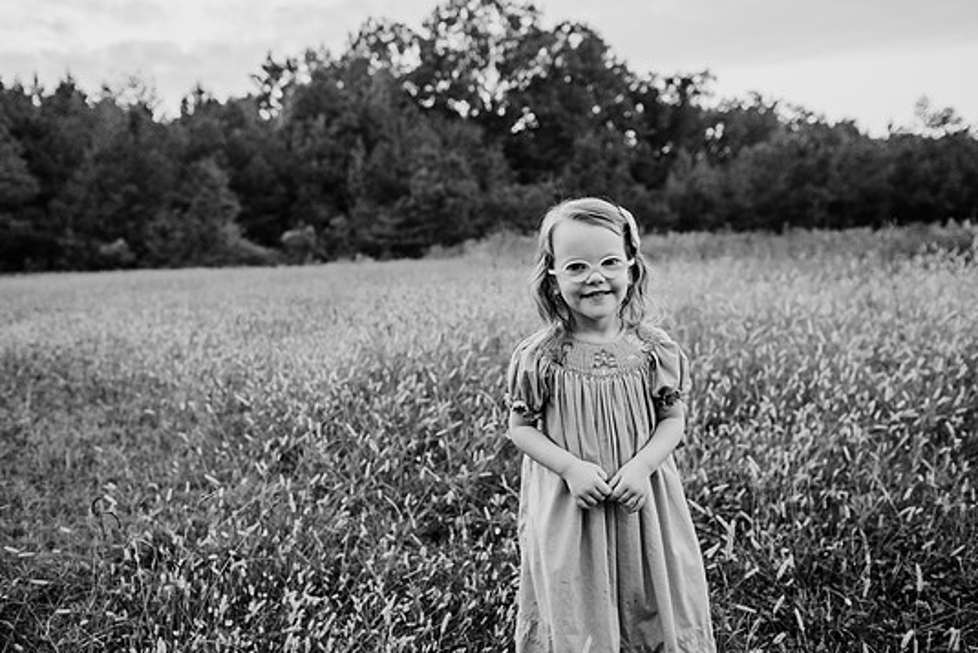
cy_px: 339
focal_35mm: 26
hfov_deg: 69.4
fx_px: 706
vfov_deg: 49.6
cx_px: 486
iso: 400
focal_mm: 24
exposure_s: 1/500
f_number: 2.8
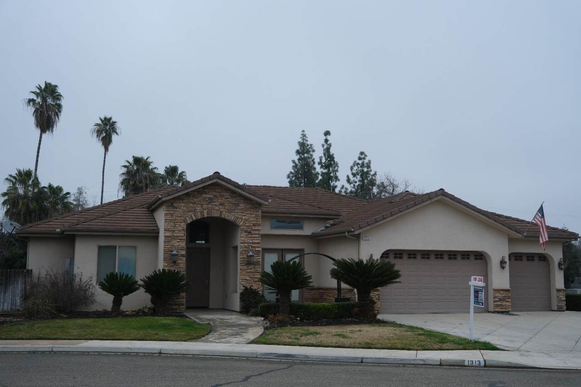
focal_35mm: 39
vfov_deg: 34.2
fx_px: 629
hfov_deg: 49.6
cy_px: 194
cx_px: 290
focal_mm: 26
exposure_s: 1/680
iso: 320
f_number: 4
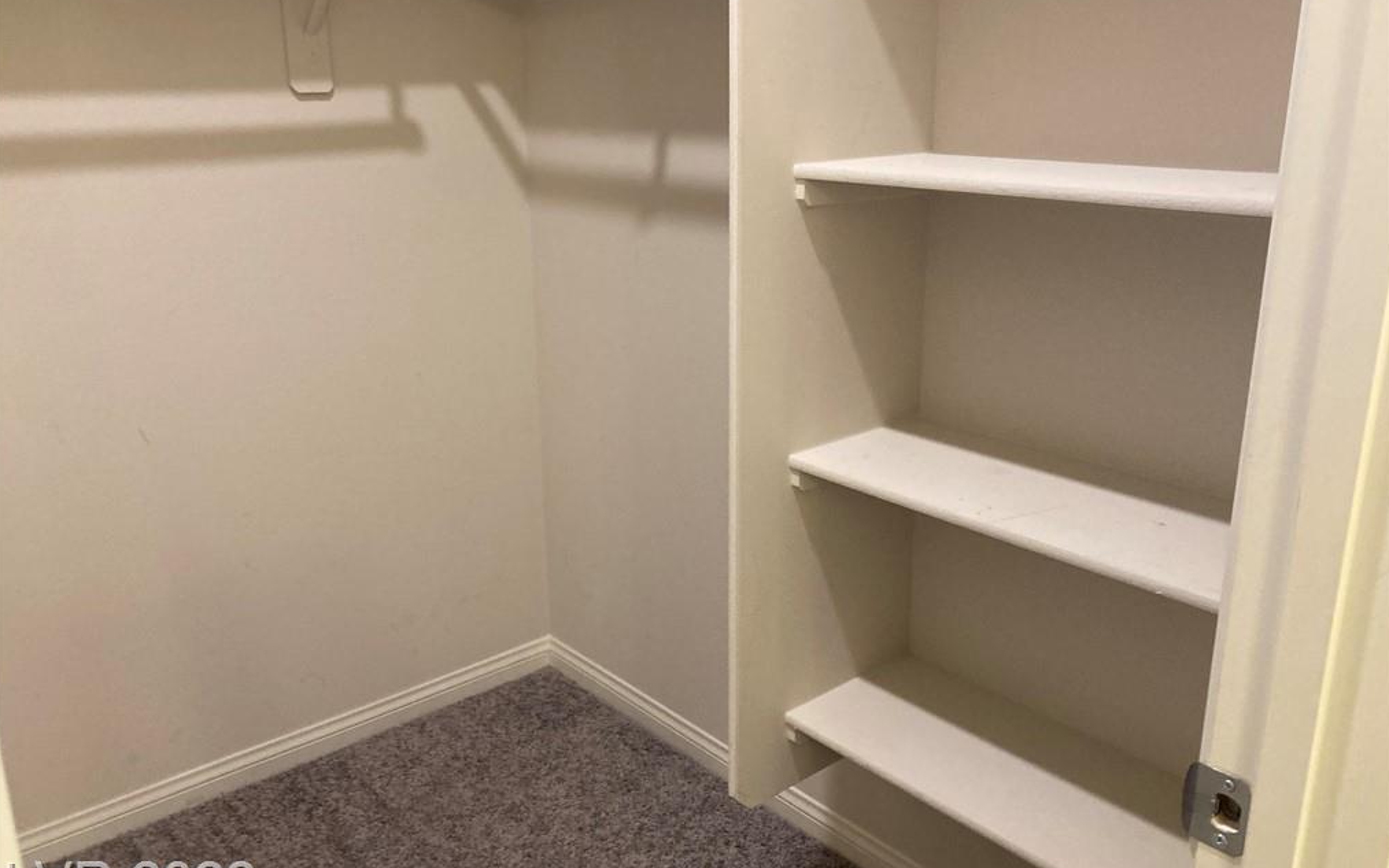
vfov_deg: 41.8
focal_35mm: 30
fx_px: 1136
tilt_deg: -15.4
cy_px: 398
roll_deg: -0.3
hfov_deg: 62.9
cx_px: 695
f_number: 1.8
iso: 200
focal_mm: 3.99
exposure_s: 1/60
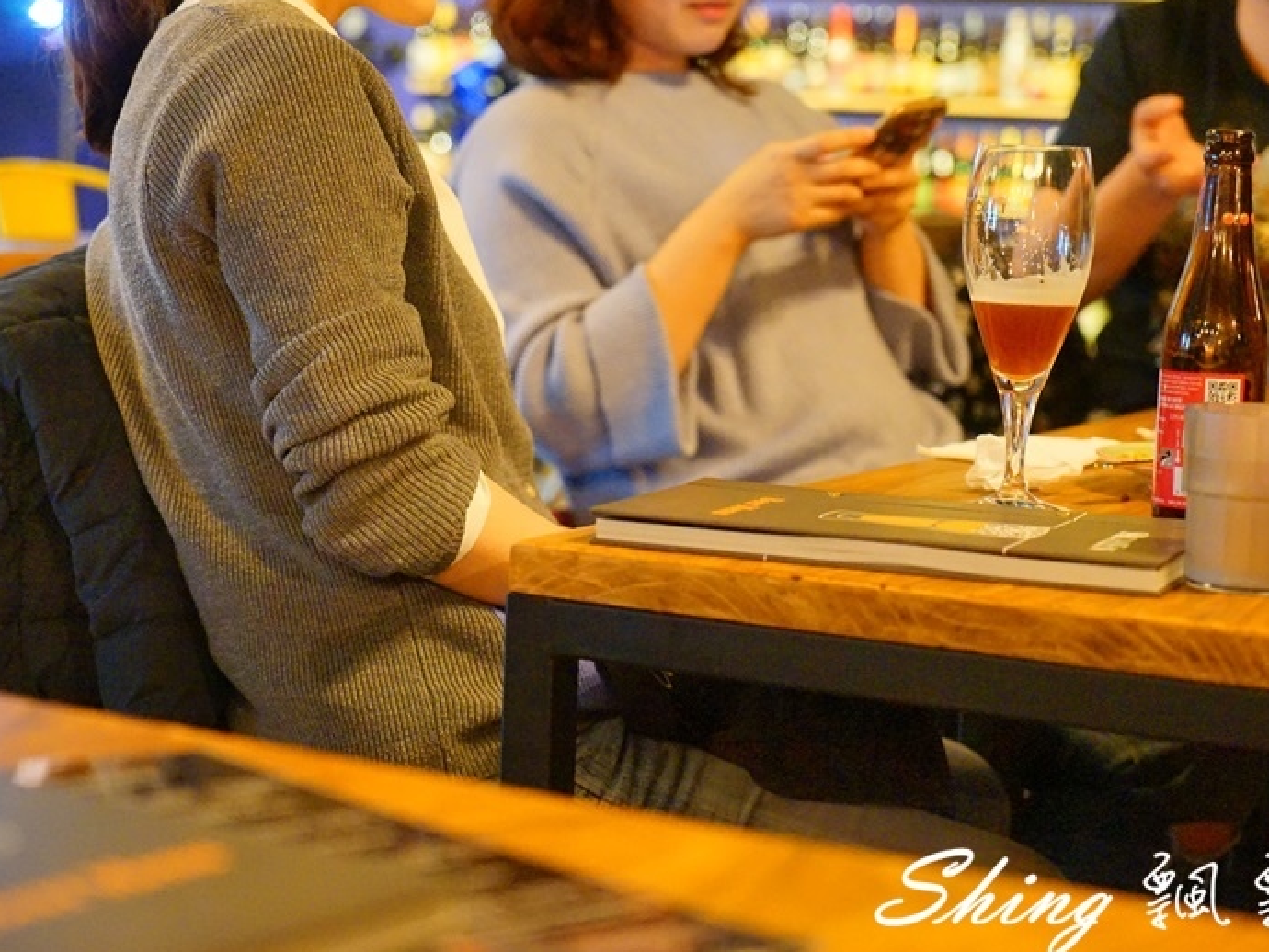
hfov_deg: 25.0
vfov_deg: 18.9
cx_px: 638
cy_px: 479
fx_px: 2860
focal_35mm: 78
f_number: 4
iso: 6400
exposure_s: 1/30
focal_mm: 70
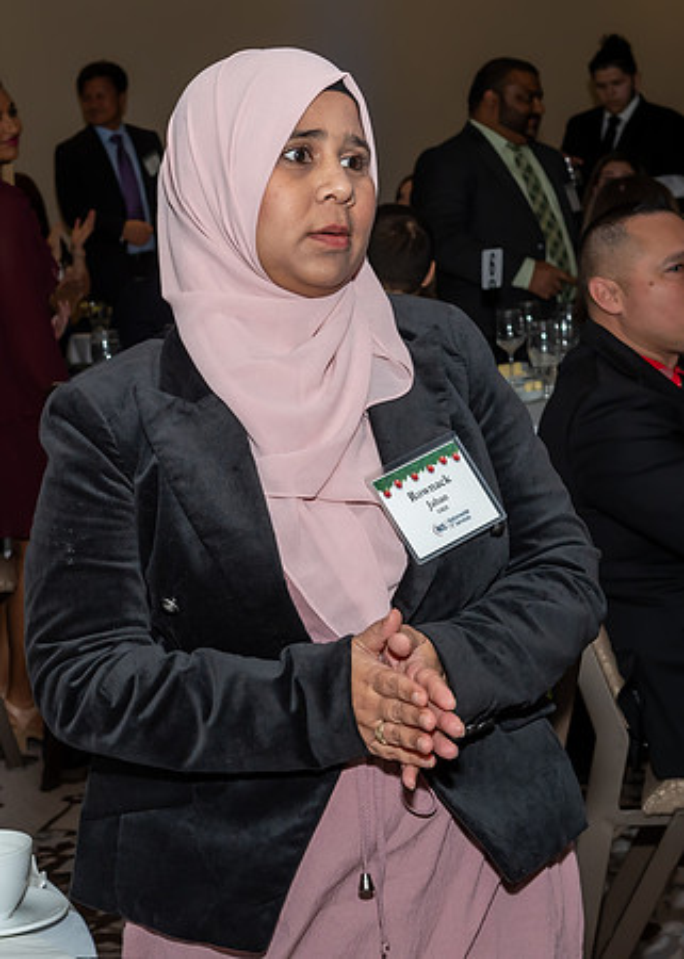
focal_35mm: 91
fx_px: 2474
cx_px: 140
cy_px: 442
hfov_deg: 15.6
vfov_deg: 21.9
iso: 400
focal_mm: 35
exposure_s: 1/250
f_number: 6.3
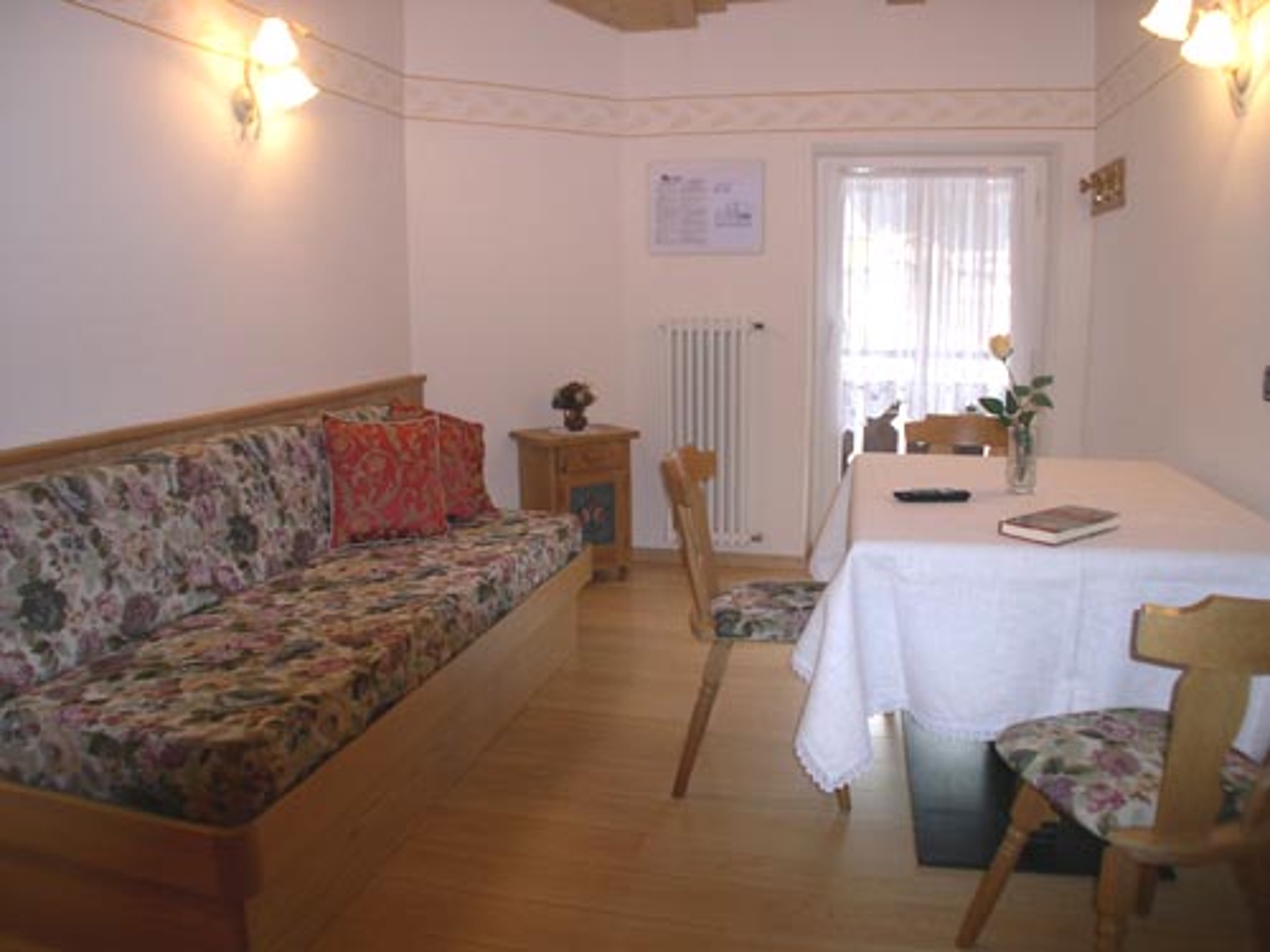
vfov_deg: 37.7
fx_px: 1394
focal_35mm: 38
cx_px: 635
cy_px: 476
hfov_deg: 49.0
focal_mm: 8
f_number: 2.8
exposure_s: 1/30
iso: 100
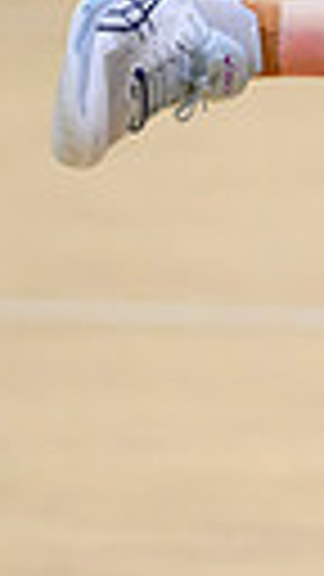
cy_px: -122
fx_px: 16846
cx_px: 1167
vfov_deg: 2.0
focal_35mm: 1103
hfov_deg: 1.1
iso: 5000
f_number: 3.5
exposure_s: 1/1000
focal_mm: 200
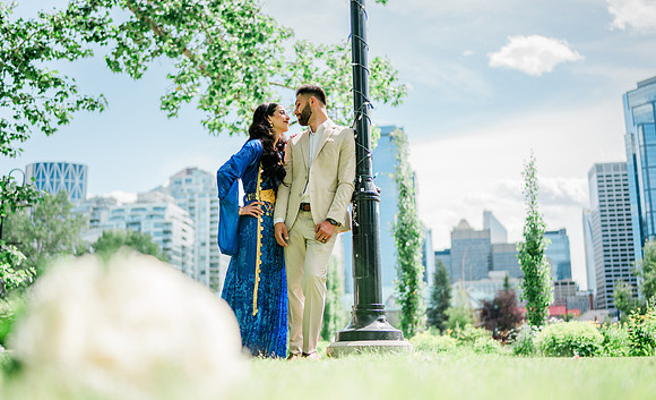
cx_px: 305
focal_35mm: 38
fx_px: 682
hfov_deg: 51.3
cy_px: 234
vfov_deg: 32.6
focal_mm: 35
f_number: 1.2
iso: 125
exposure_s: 1/3200
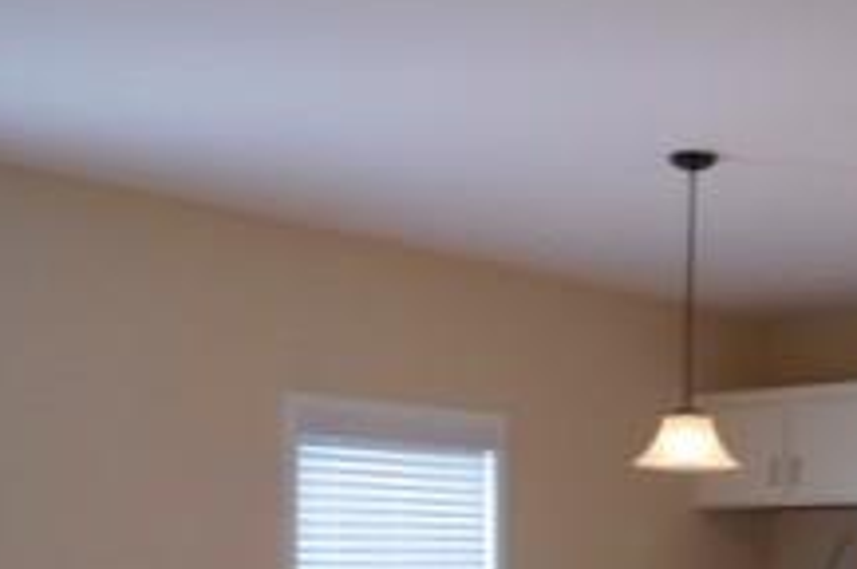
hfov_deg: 31.7
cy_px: 488
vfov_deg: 22.1
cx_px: 782
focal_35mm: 60
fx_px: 1426
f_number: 3.5
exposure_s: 1/30
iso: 200
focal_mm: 18
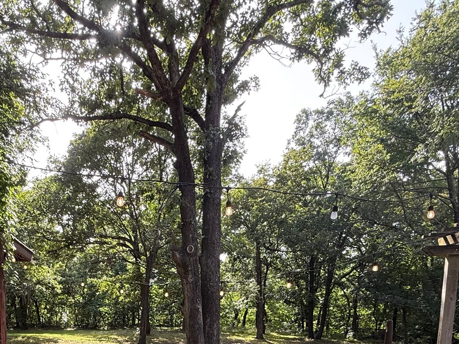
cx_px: 131
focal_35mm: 29
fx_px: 384
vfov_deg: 41.9
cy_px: 344
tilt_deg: -6.2
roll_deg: +0.3
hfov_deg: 59.3
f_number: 2.2
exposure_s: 1/148
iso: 64
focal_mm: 2.22
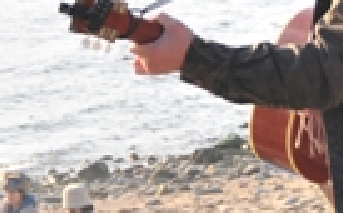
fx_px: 2136
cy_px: -11
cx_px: 125
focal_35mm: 229
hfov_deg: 9.2
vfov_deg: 5.7
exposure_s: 1/800
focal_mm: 32
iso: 320
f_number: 4.5
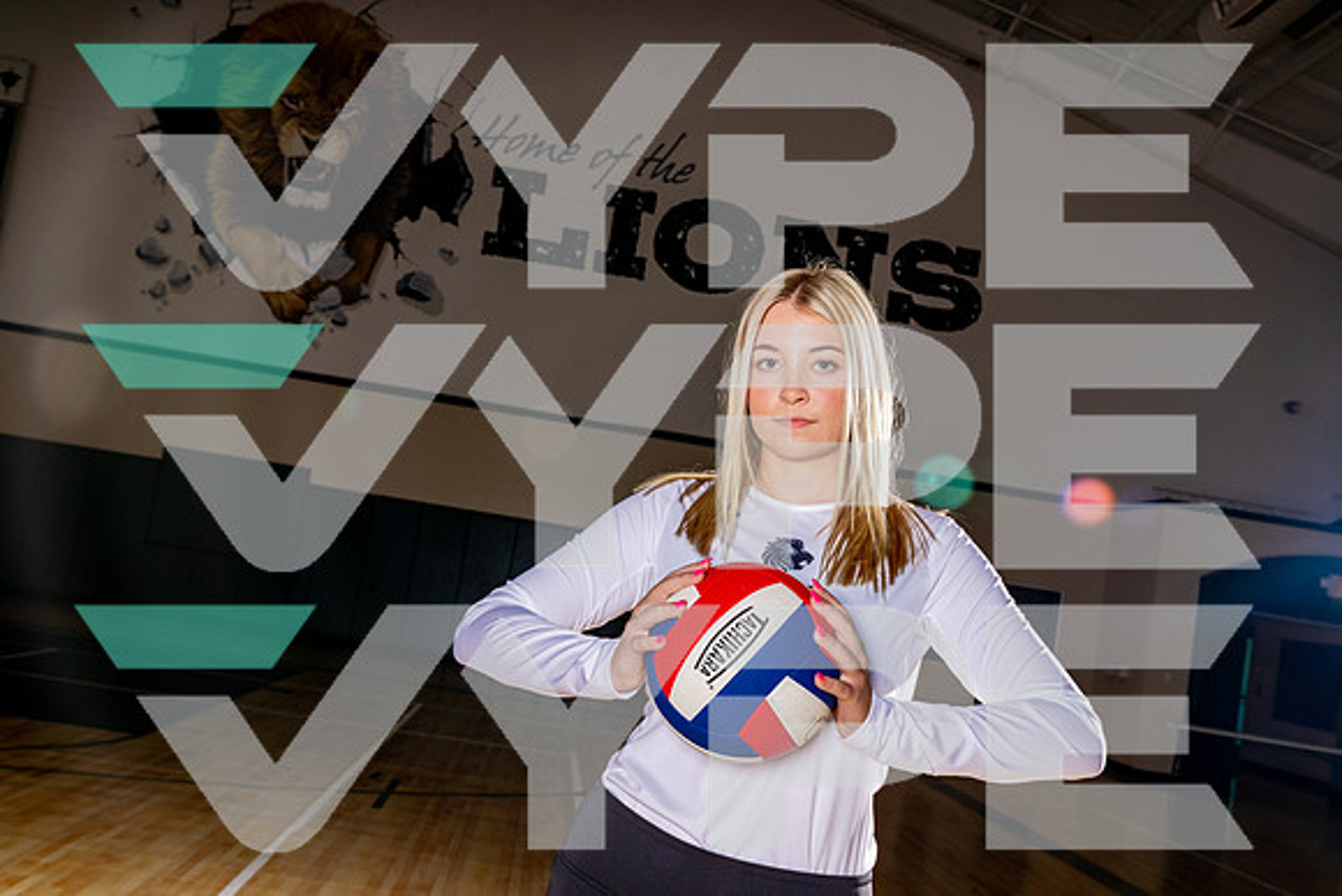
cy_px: 448
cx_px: 671
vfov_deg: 35.1
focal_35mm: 38
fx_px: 1417
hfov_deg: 50.7
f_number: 9
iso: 200
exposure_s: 1/250
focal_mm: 38
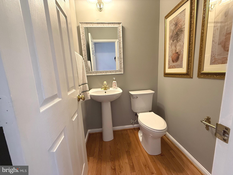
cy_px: 88
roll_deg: +2.9
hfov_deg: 102.1
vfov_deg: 85.7
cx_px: 116
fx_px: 94
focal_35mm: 14
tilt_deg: -9.1
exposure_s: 1/60
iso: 400
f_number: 2.2
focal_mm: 2.22
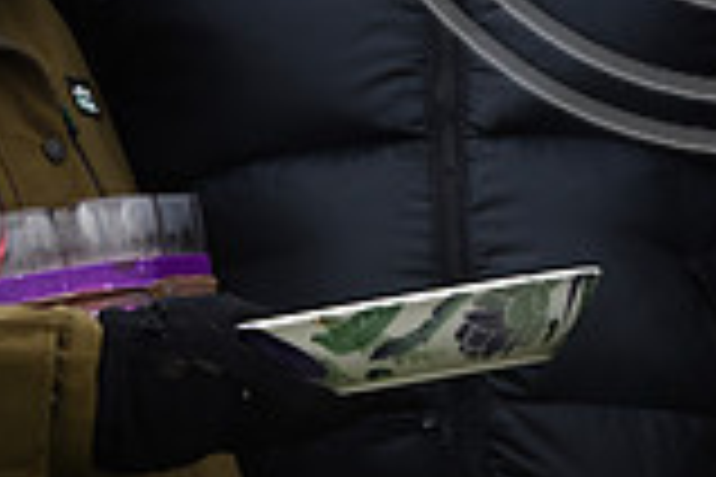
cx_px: 721
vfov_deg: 3.1
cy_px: -369
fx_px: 8850
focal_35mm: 445
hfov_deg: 4.6
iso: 500
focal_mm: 122
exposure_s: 1/500
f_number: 5.6
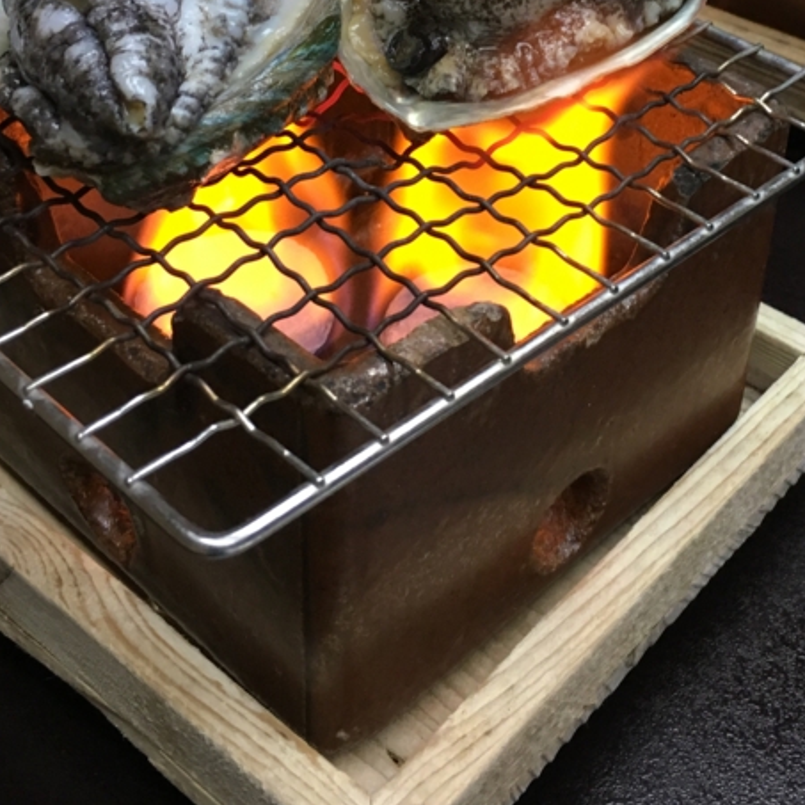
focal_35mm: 58
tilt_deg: -31.6
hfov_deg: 29.4
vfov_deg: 28.3
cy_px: 69
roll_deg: -3.8
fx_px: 1526
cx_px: 514
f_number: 2.2
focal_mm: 4.15
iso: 100
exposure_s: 1/30
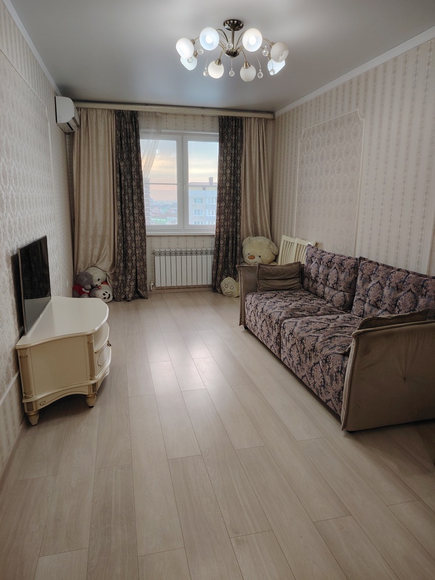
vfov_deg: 71.6
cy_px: 290
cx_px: 218
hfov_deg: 56.8
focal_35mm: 24
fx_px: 402
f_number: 1.75
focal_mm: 5.25
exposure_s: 1/33.3
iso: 400
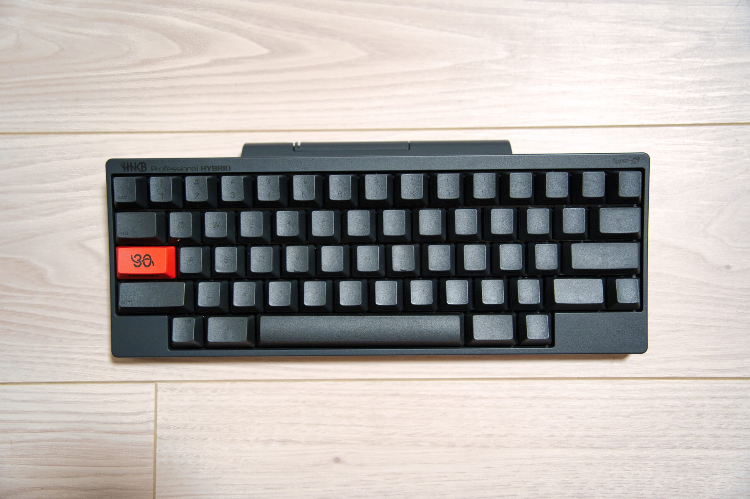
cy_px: 250
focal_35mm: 35
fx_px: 729
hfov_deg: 54.5
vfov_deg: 37.8
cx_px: 375
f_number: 3.2
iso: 2000
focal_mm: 35
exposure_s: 1/100
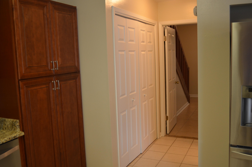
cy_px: 84
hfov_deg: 53.2
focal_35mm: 36
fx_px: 251
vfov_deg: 36.7
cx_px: 126
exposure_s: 1/60
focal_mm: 24
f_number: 4
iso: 640
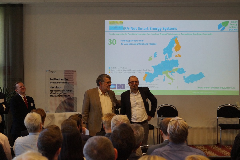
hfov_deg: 27.0
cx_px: 120
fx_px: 500
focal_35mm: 75
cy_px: 80
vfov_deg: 18.2
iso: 1600
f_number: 5.6
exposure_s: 1/160
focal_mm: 50
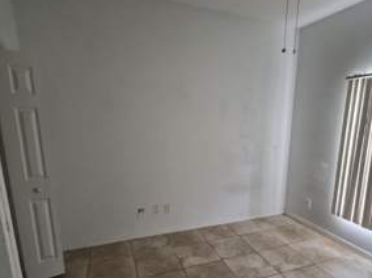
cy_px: 176
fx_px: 236
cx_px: 219
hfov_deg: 75.8
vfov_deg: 60.0
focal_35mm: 22
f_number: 2.2
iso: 250
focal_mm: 1.7
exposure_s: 1/60
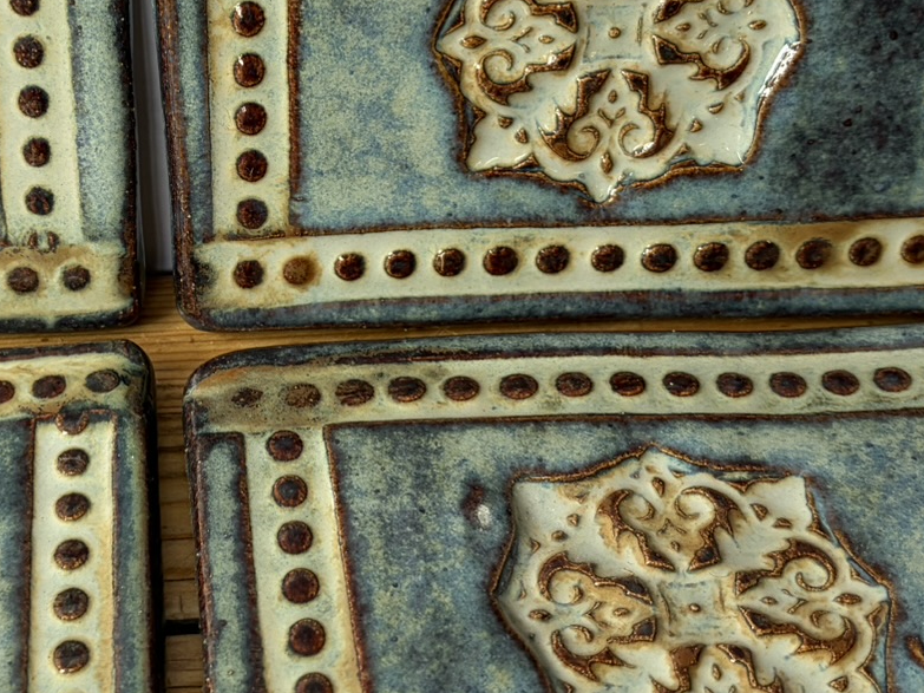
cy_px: 214
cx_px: 199
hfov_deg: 28.0
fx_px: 1815
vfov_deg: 21.5
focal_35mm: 68
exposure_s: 1/122
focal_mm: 5.96
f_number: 1.6
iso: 64
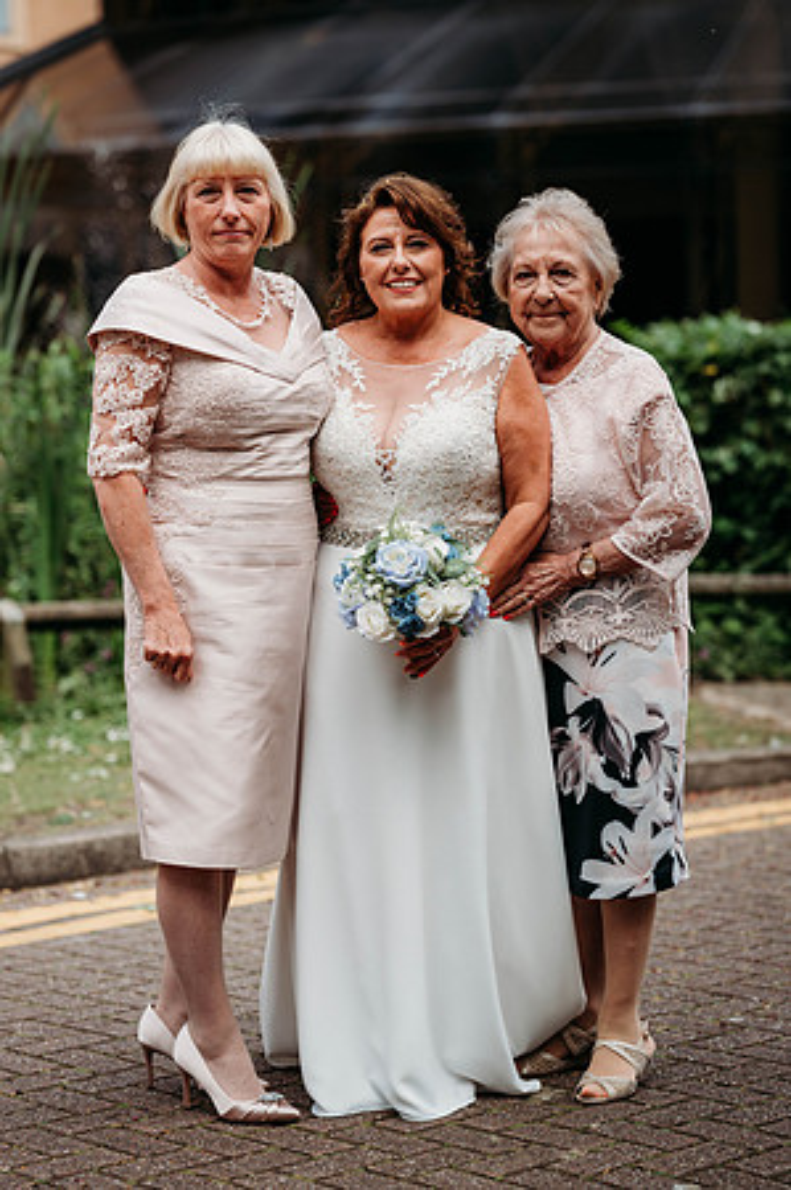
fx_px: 2808
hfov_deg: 16.0
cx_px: 396
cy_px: 595
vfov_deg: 23.9
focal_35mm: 85
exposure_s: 1/3200
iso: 100
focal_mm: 85
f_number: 2.5
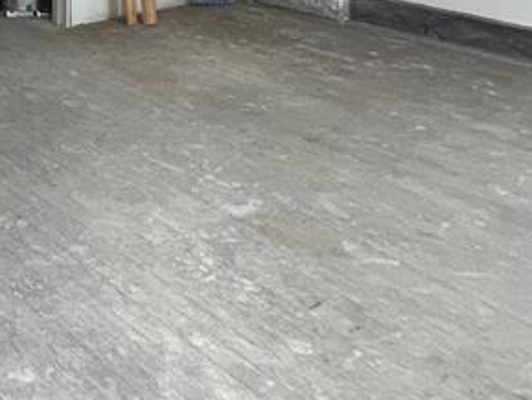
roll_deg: +0.6
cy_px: -155
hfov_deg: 30.4
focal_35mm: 46
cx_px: -195
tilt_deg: -2.3
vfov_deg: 25.7
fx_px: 707
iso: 125
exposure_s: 1/99
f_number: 1.8
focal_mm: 1.57
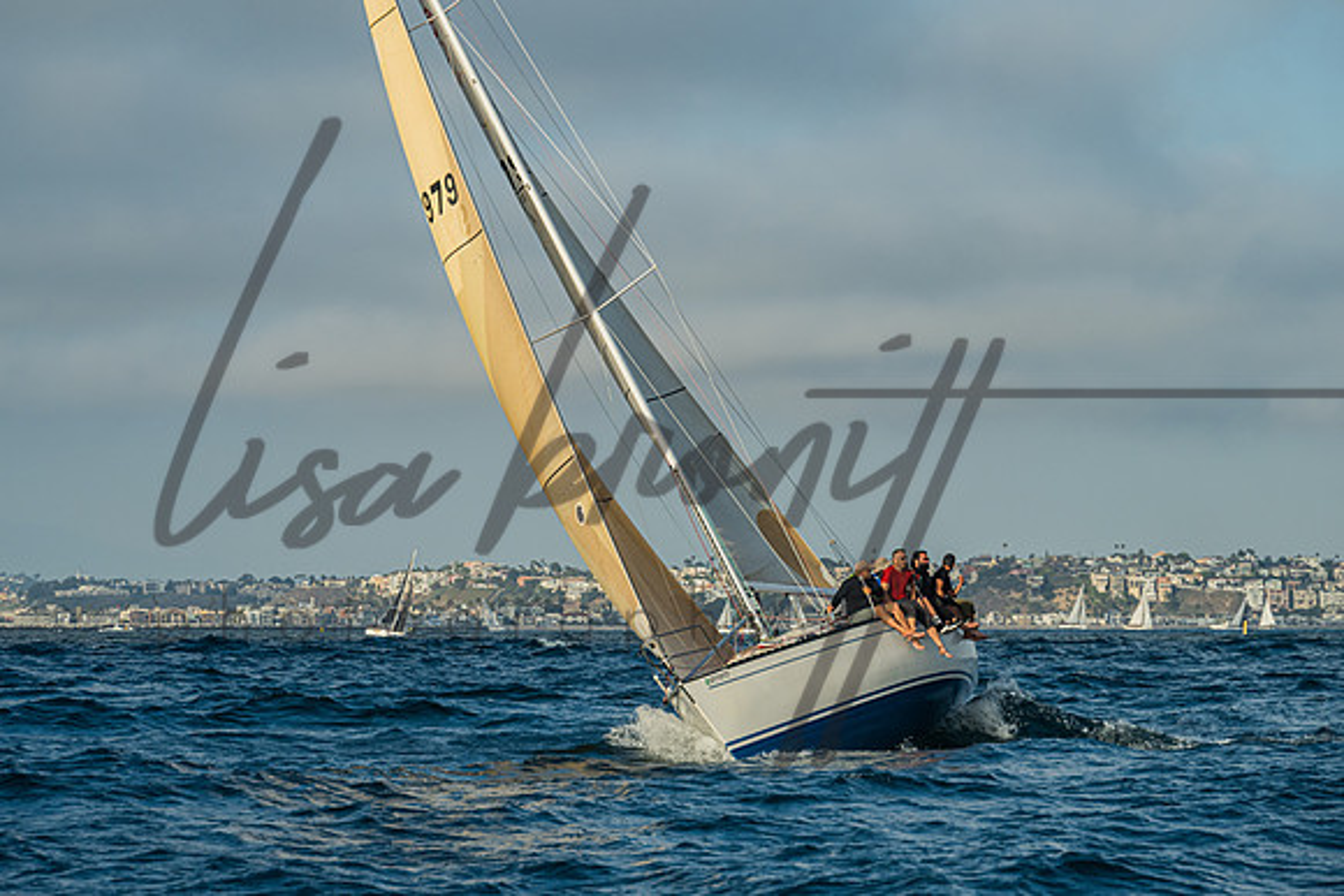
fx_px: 6697
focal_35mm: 179
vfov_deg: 7.7
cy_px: 442
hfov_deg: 11.5
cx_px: 650
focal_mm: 140
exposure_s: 1/800
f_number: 6.3
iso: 250
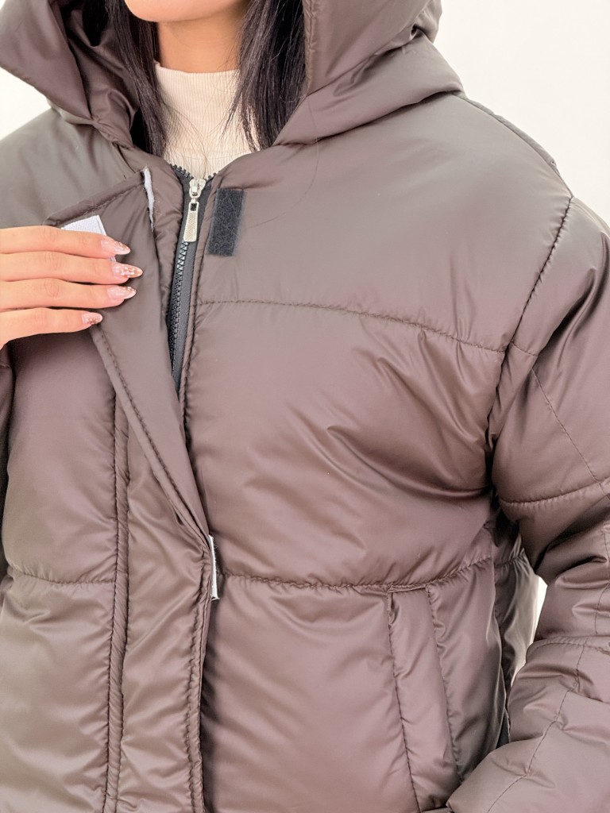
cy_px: 406
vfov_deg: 16.4
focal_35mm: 120
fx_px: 2820
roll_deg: -0.6
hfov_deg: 12.3
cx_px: 305
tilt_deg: -9.1
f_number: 2.8
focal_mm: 15.66
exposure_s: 1/100
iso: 80
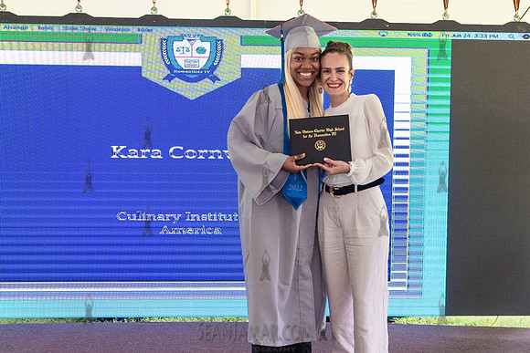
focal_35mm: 60
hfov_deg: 33.1
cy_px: 173
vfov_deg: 22.5
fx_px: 889
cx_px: 309
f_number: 4
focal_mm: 34
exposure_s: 1/800
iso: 2500
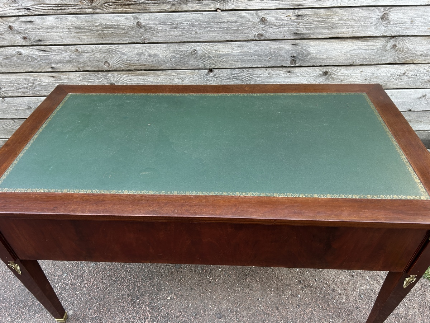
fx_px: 323
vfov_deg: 53.1
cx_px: 215
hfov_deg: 67.3
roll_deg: +1.2
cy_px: 162
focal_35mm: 26
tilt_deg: -41.0
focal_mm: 5.7
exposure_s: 1/162
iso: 40
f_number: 1.5
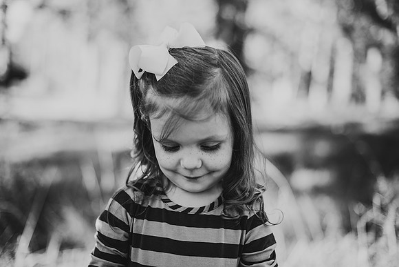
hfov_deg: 39.6
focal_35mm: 50
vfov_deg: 27.0
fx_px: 554
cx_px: 200
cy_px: 134
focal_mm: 50
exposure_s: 1/1250
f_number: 2
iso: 200
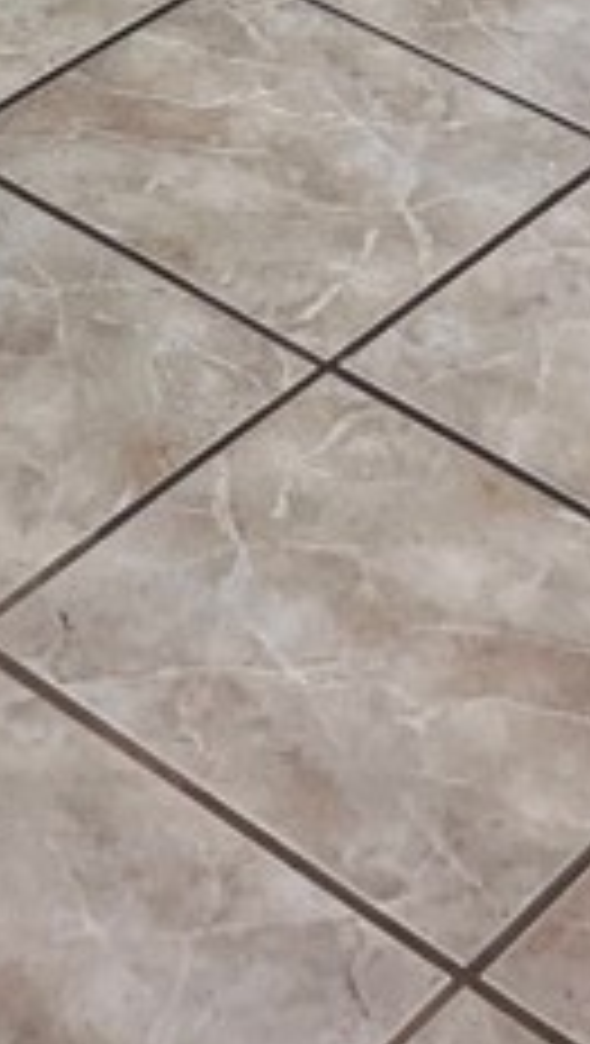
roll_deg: -2.0
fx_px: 3466
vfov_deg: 14.3
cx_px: -95
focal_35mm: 125
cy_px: -1062
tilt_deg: -15.0
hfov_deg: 9.6
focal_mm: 5.1
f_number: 1.6
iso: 80
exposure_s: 1/120
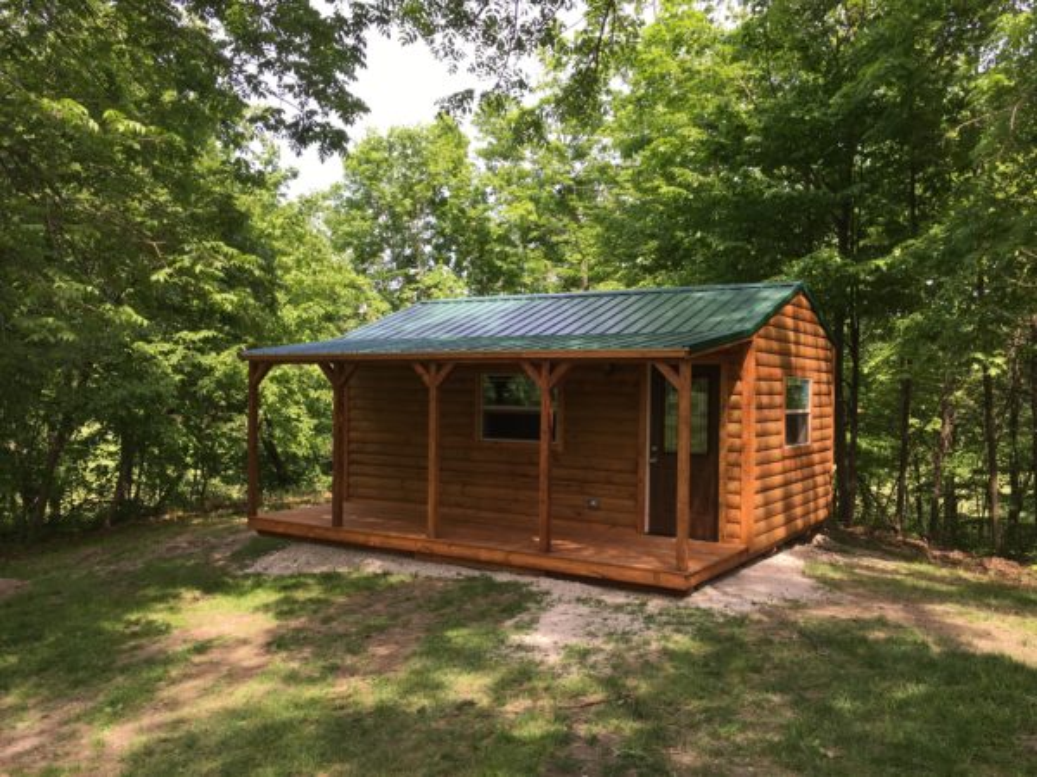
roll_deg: -1.4
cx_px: 518
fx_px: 869
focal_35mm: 29
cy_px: 388
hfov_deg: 61.7
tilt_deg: -1.8
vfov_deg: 48.2
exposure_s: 1/316
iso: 25
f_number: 2.2
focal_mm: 4.15
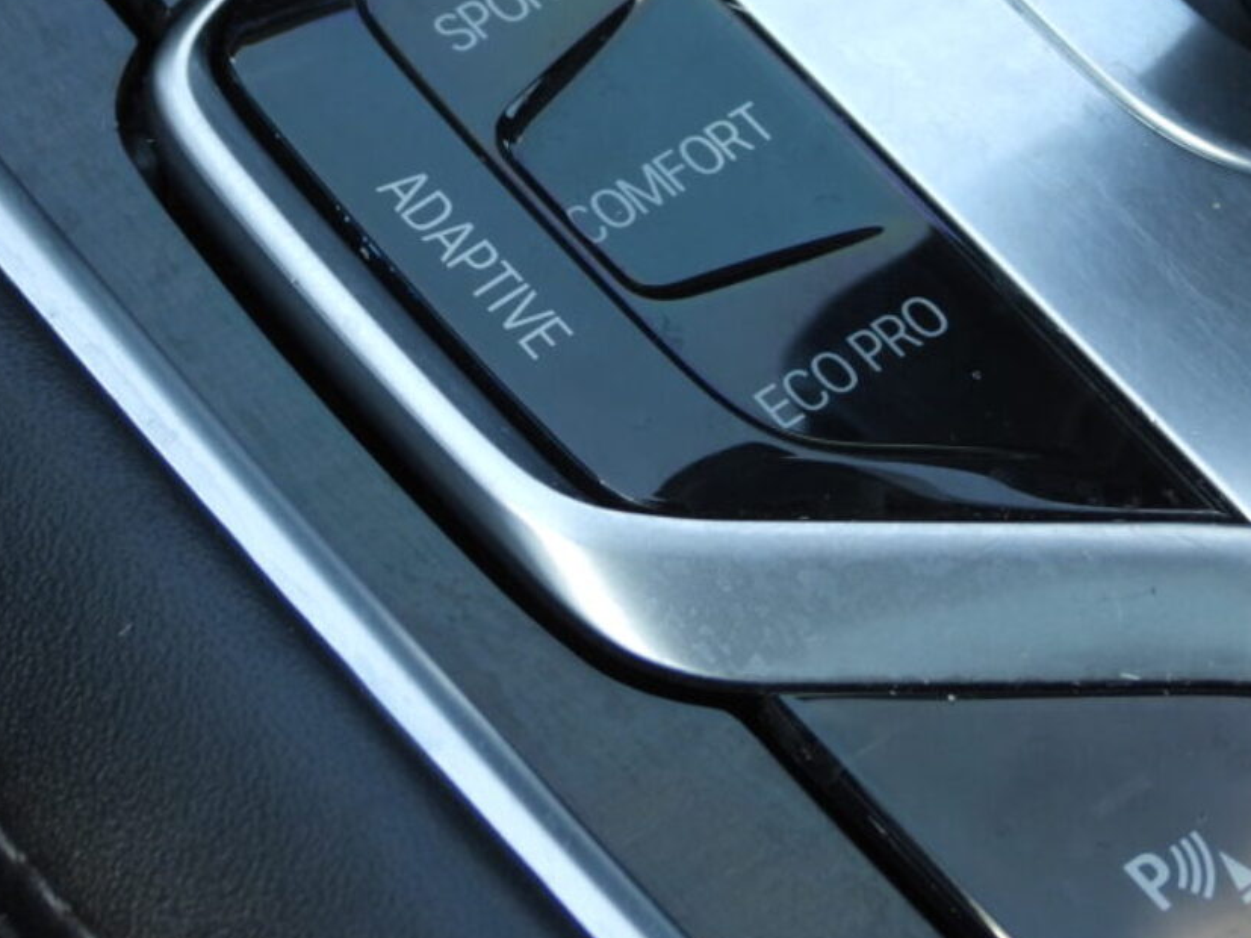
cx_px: 514
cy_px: 54
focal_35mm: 155
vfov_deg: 9.5
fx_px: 5601
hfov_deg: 12.7
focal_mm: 14.4
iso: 100
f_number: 3.5
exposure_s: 1/60
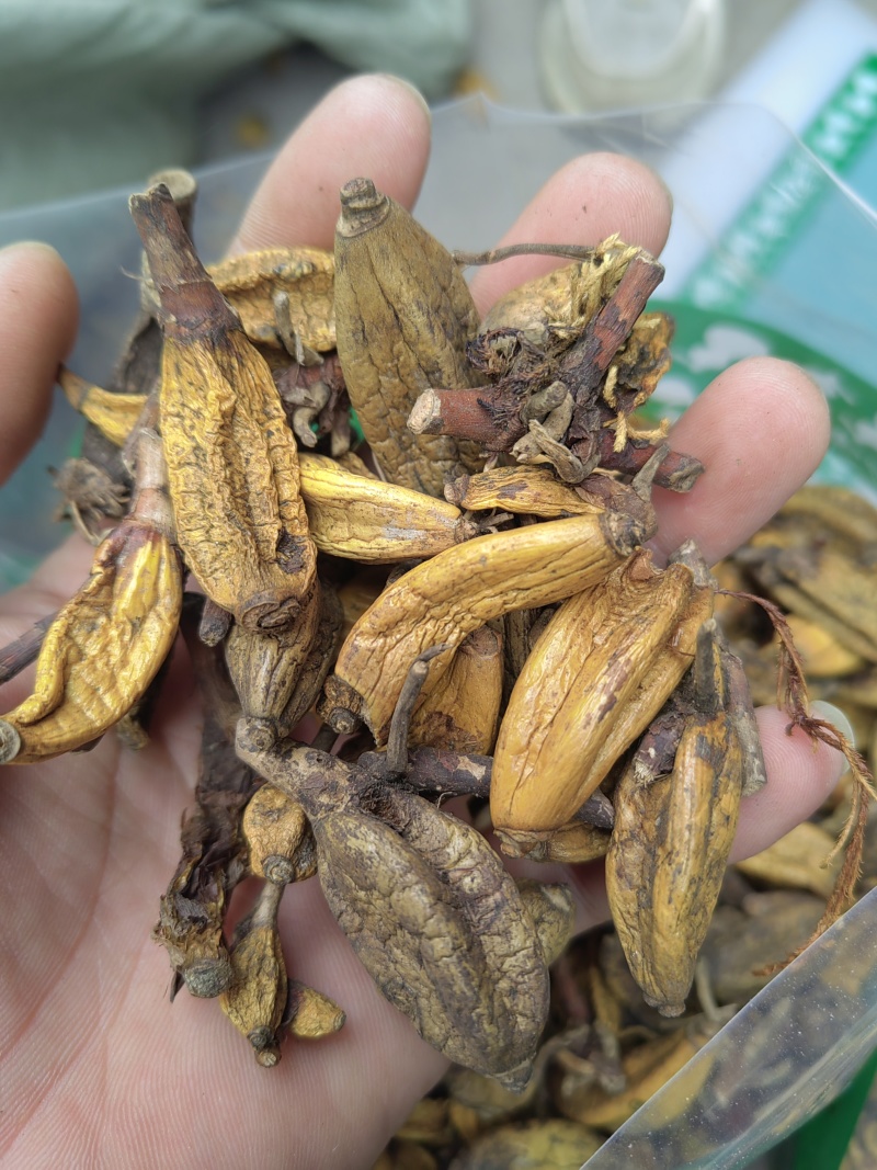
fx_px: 912
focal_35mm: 27
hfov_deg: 51.3
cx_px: 438
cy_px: 585
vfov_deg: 65.3
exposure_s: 1/100
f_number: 1.9
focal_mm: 5.52
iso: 50
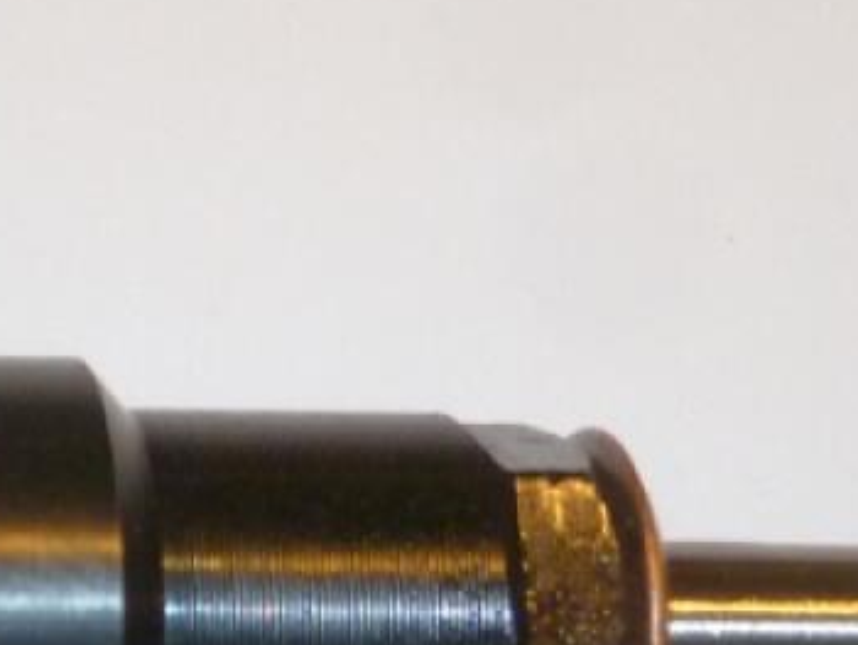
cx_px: -542
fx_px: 3175
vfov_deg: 11.5
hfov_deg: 14.1
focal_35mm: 128
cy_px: 571
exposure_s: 1/30
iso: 200
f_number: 3.3
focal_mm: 5
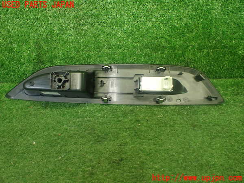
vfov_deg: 46.8
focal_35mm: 30
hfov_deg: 60.0
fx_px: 211
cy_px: 92
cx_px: 122
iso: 500
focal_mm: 5.4
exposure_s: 1/125
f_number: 2.3
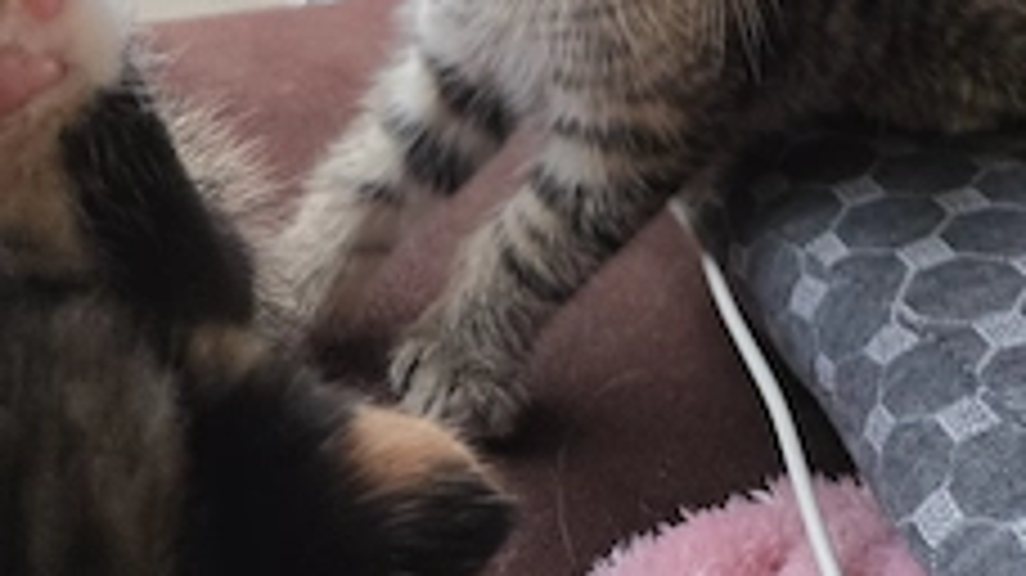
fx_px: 1196
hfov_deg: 45.8
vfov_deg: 22.1
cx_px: 666
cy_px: -302
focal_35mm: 44
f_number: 1.8
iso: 160
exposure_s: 1/101
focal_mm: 5.4
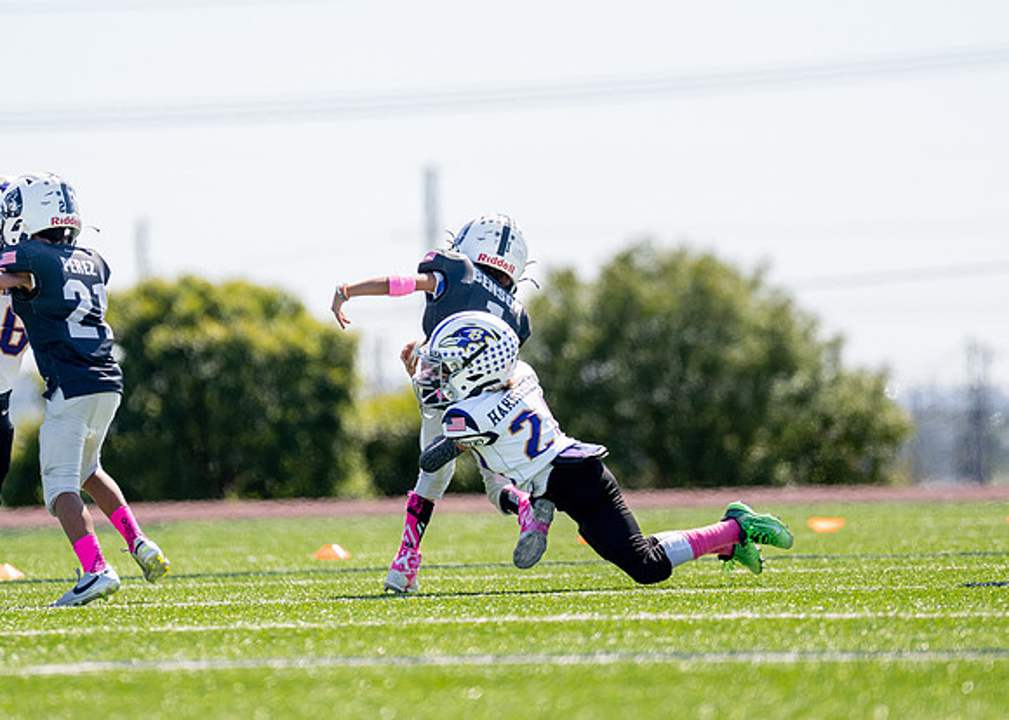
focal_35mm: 347
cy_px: 277
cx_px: 504
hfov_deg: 5.8
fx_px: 9934
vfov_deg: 4.2
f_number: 2.8
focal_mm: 200
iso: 250
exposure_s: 1/3200
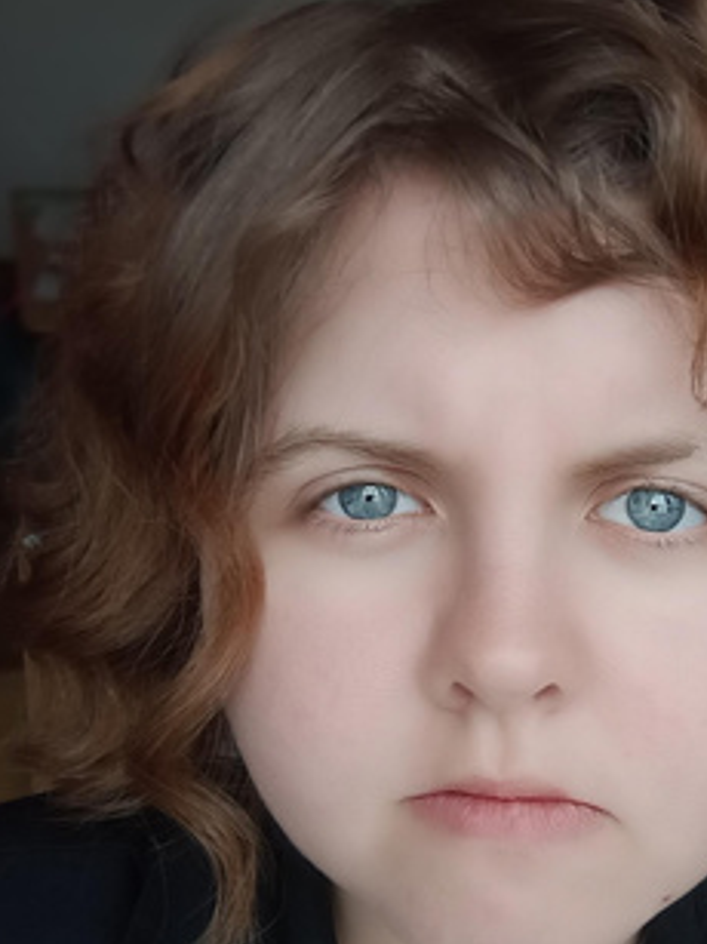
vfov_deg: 41.9
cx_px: 532
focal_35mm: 44
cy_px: 689
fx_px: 1199
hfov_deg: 32.2
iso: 100
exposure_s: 1/117
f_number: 2.2
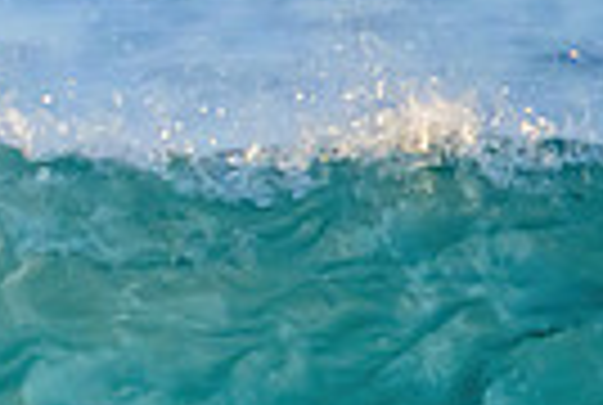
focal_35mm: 4712
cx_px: -843
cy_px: 157
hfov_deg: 0.4
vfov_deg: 0.3
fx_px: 79102
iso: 3600
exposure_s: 1/1600
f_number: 11
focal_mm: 800
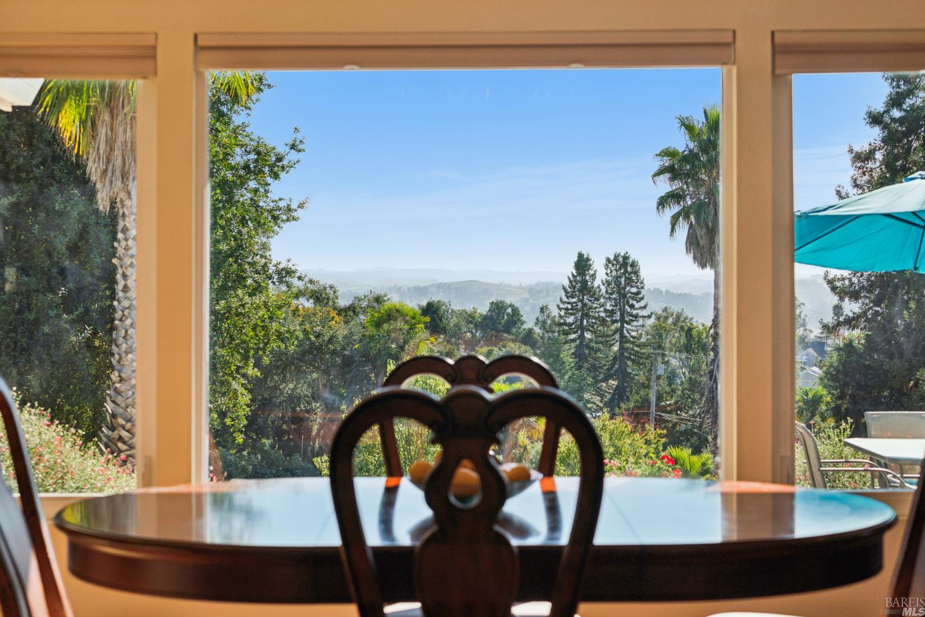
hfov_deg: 28.5
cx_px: 467
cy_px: 312
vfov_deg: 19.2
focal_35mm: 71
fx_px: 1824
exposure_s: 1/640
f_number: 6.3
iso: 320
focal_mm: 70
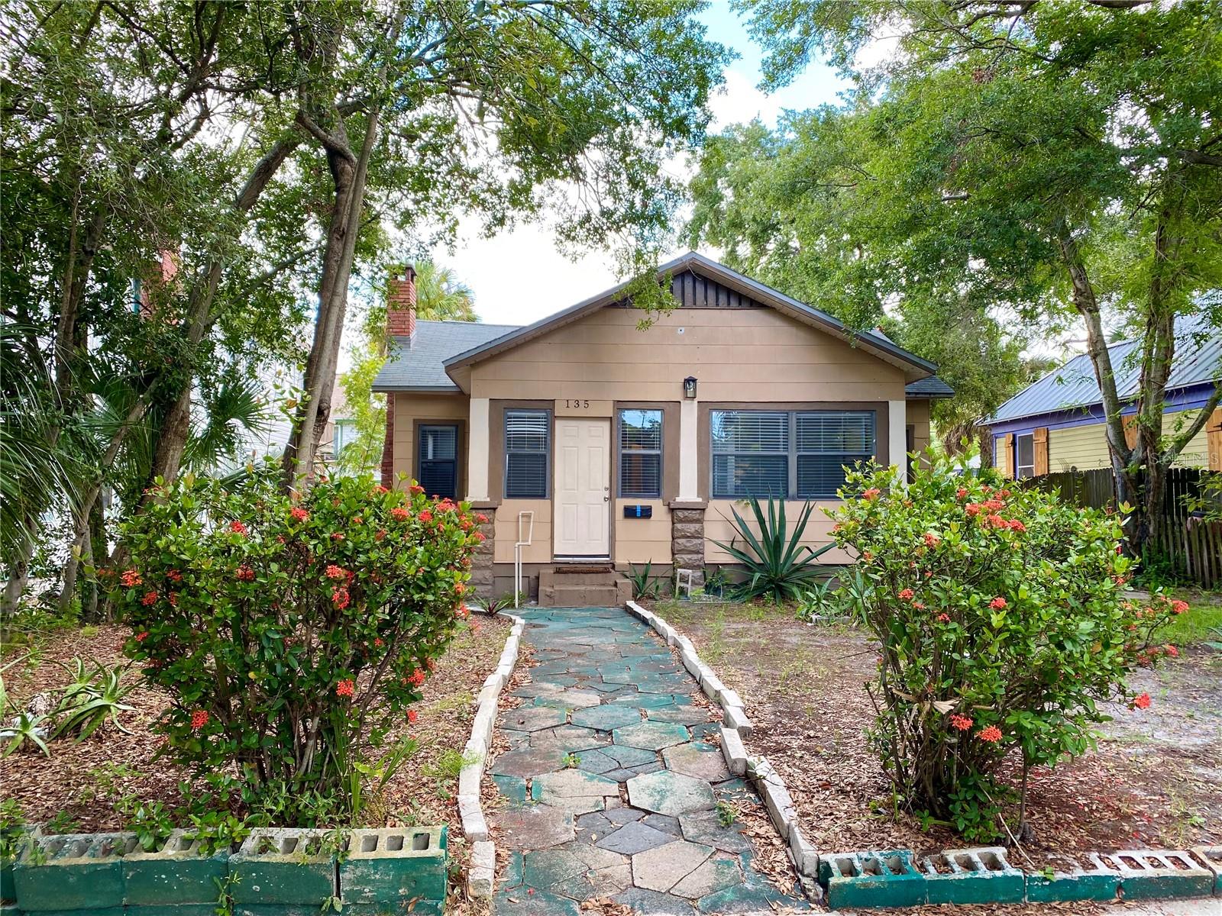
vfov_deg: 53.1
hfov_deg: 67.3
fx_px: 918
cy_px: 458
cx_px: 611
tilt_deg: +1.8
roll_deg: -0.5
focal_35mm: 26
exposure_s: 1/122
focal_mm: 4.25
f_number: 1.8
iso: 32
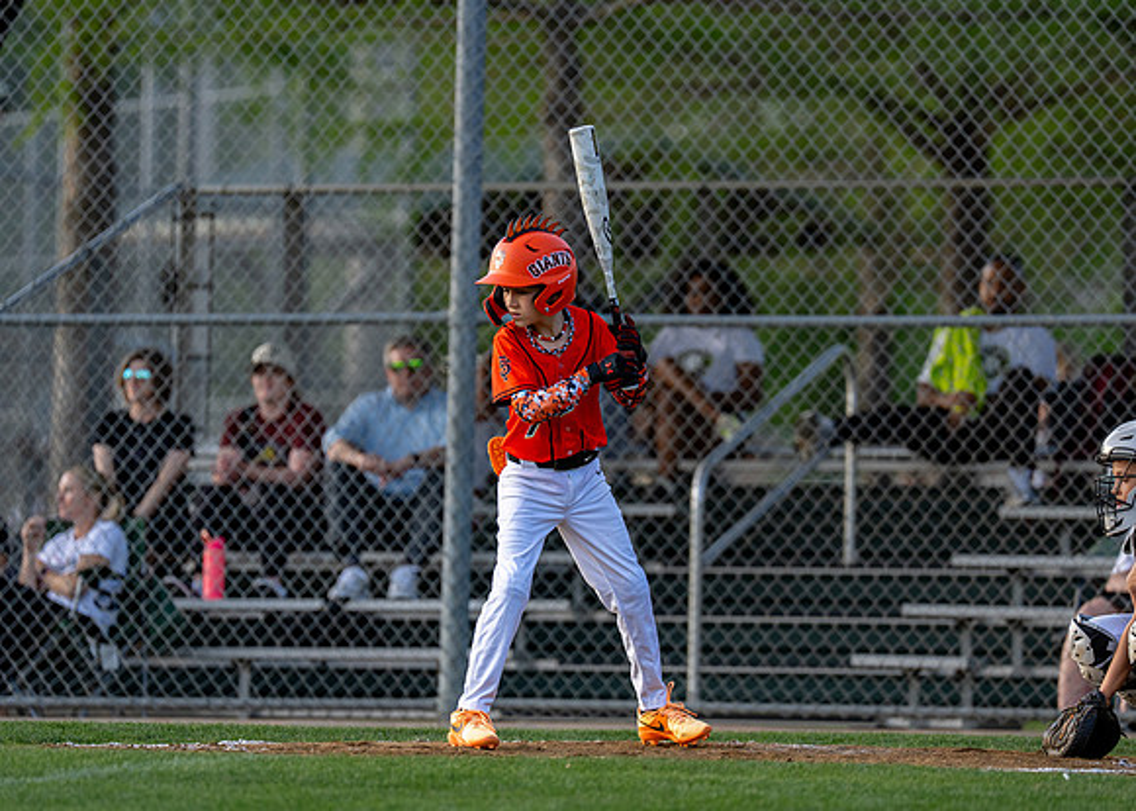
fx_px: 10240
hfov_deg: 6.3
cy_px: 464
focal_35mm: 317
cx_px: 631
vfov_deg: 4.5
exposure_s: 1/2000
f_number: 2.8
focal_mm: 200
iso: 500
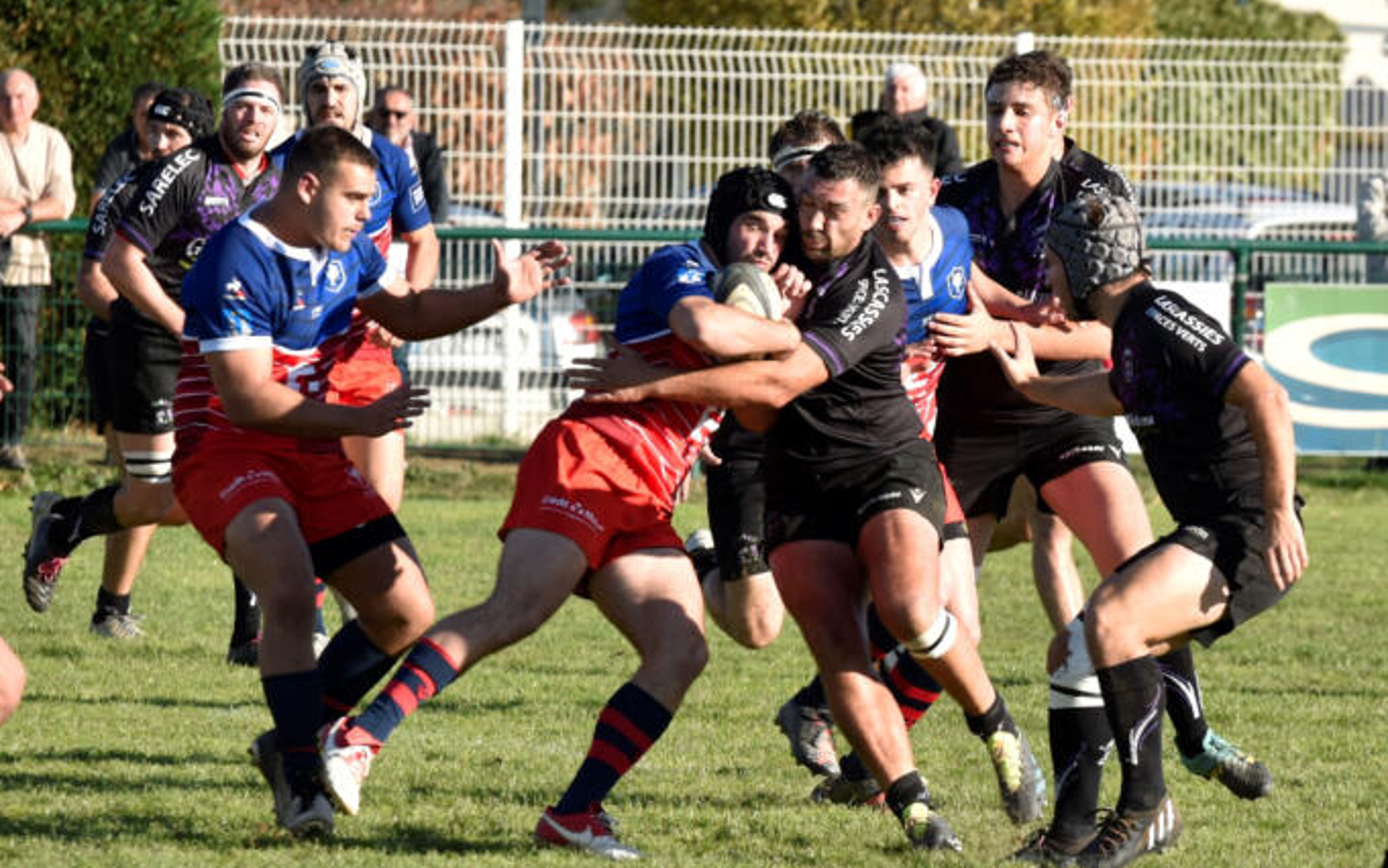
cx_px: 719
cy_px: 427
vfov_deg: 5.7
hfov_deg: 9.1
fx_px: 8702
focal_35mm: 230
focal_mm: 200
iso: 200
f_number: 5
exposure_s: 1/800
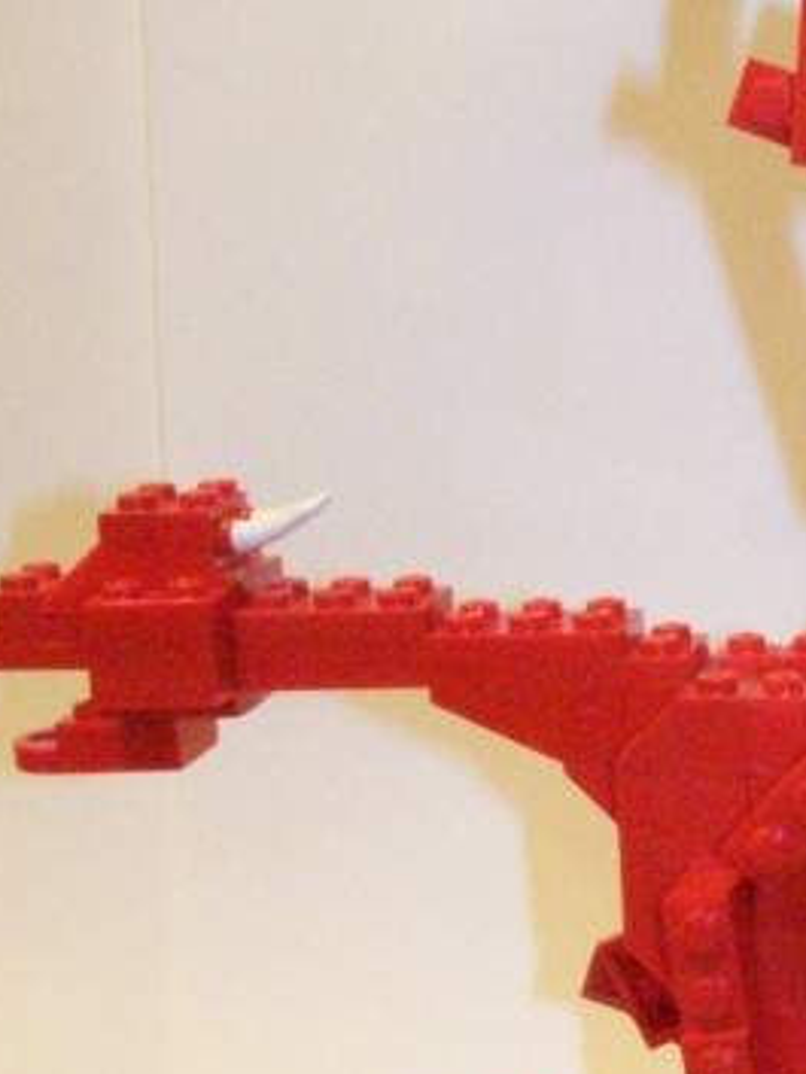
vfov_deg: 16.8
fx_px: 3599
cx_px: 1098
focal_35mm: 116
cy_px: 873
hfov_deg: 12.3
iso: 400
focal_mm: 6.7
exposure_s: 1/4
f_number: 7.1
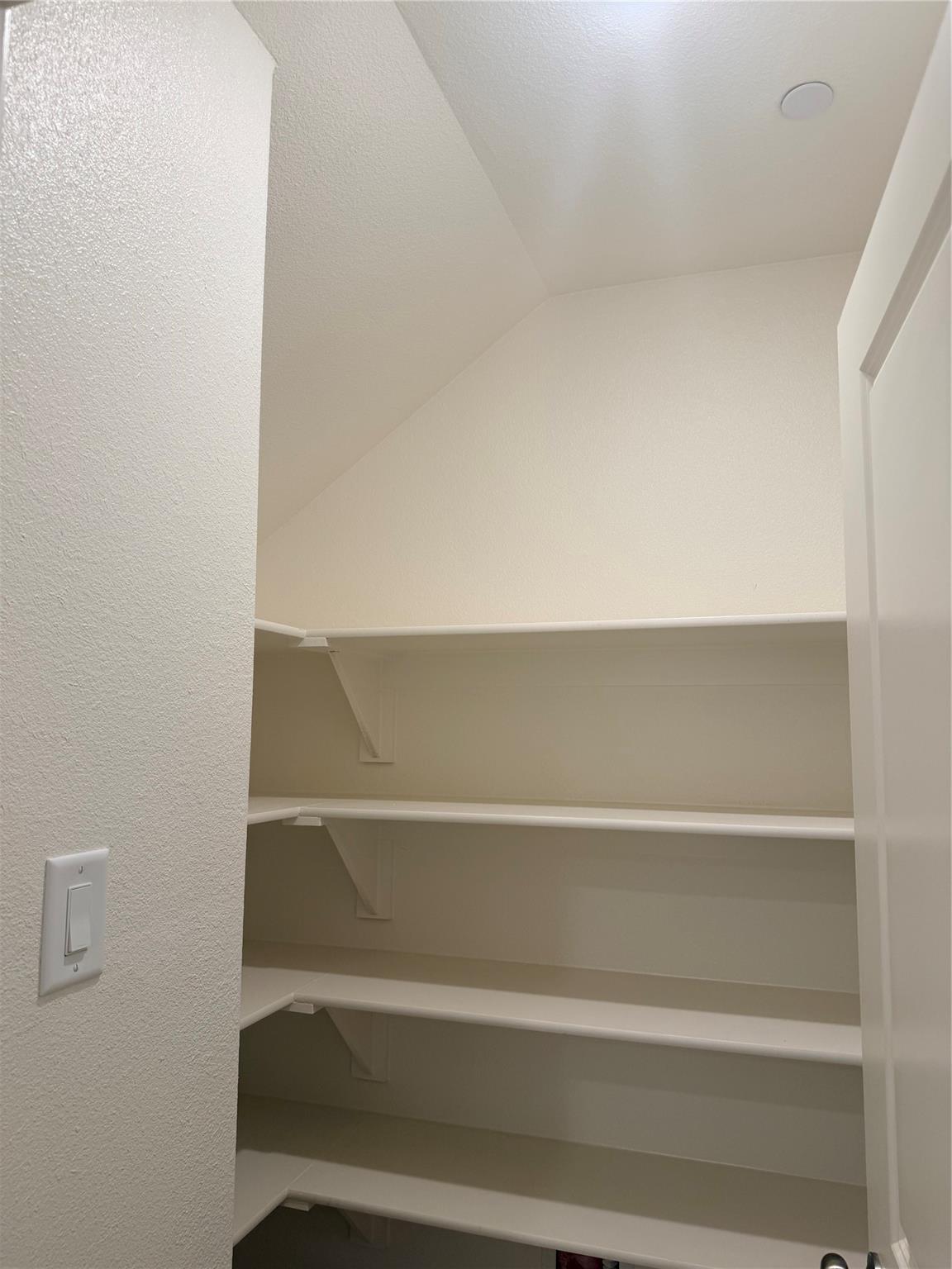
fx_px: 880
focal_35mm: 24
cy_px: 634
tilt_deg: +6.0
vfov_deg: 71.6
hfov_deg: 56.8
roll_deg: -1.2
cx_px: 476
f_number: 1.78
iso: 100
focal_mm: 6.76
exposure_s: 1/120
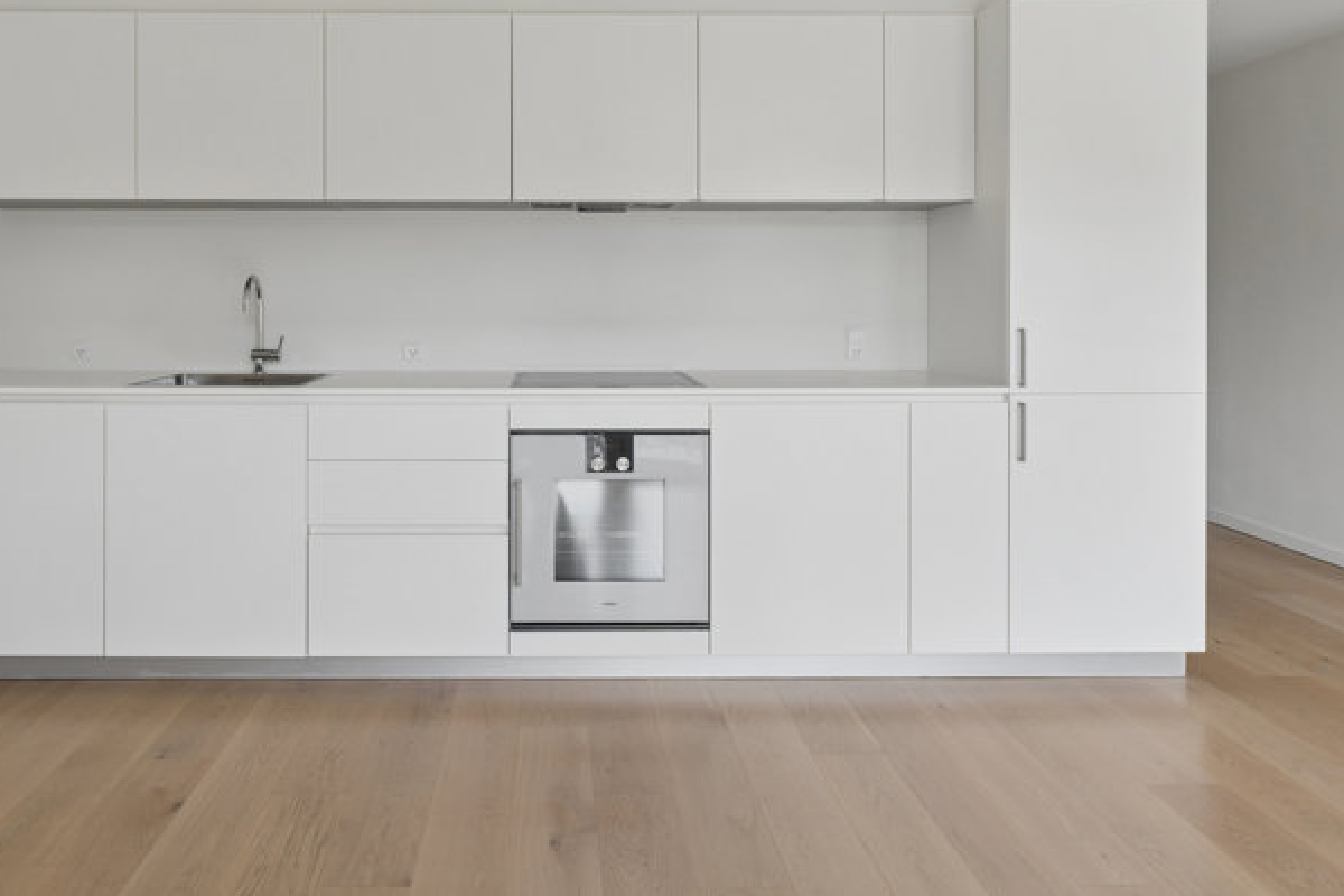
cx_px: 576
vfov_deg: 45.7
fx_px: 1045
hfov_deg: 65.2
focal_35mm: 28
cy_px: 301
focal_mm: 14
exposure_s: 1/50
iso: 200
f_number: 8
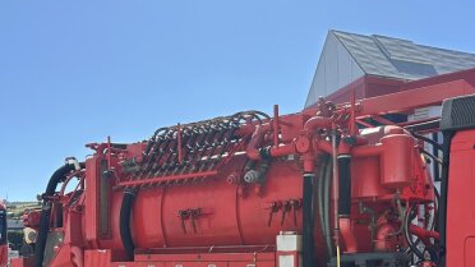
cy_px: 227
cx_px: 337
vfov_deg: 25.9
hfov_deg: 44.4
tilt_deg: +6.3
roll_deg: +1.6
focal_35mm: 45
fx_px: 567
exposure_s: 1/3155
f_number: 1.78
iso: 80
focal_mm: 6.86
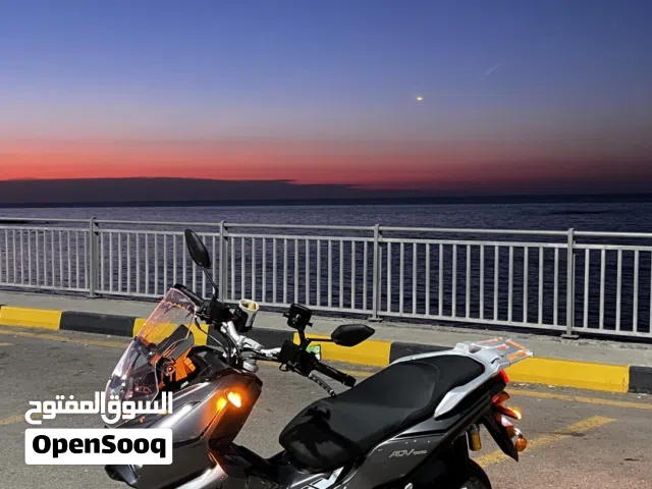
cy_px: 244
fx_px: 490
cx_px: 326
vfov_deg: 53.1
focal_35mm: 26
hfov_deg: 67.3
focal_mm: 5.7
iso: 640
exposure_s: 1/33
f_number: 1.5
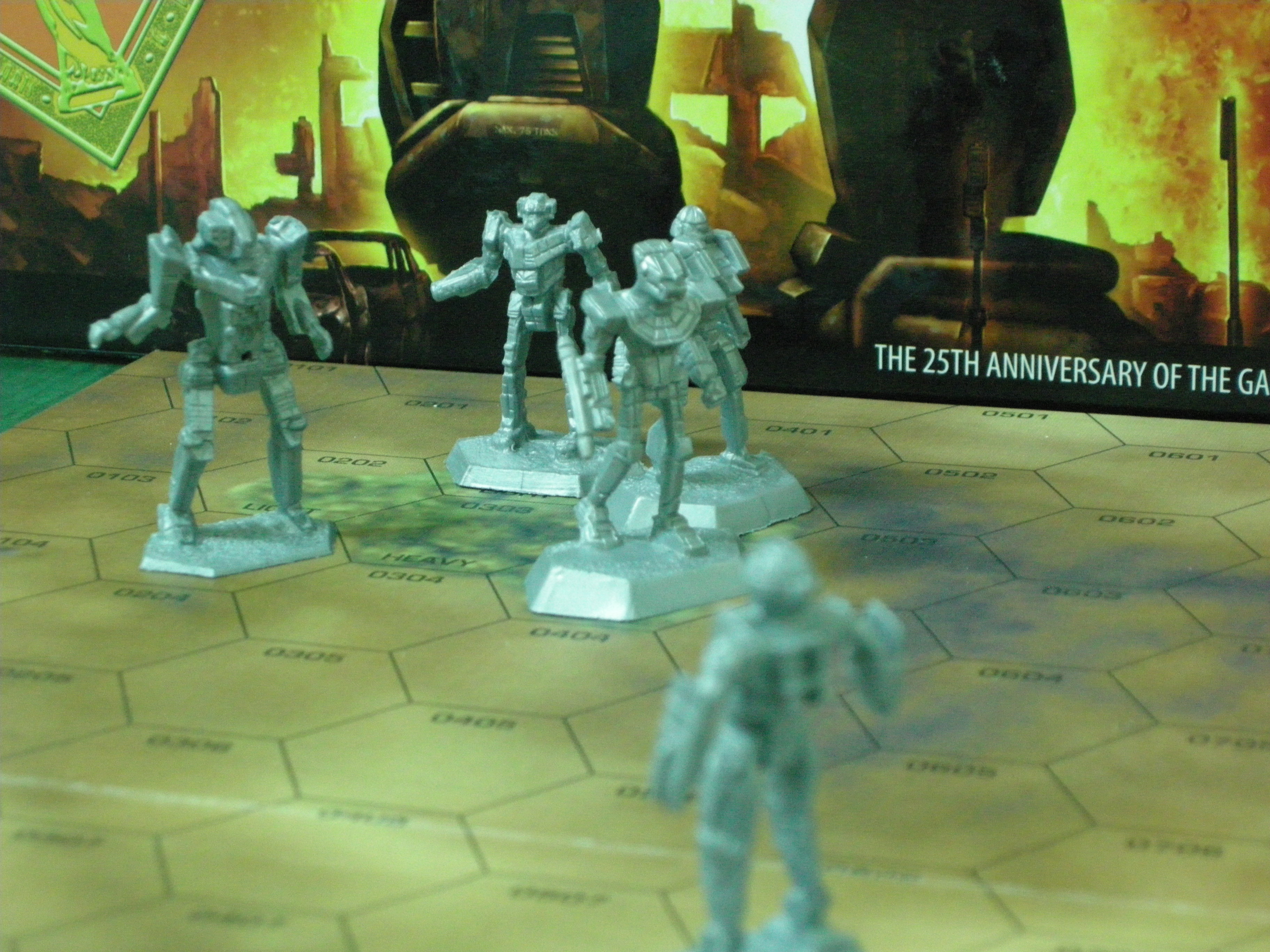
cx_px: 635
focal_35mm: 117
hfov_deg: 16.8
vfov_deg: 12.7
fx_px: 4293
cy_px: 476
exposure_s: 1/6.3
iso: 800
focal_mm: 24.5
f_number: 5.1
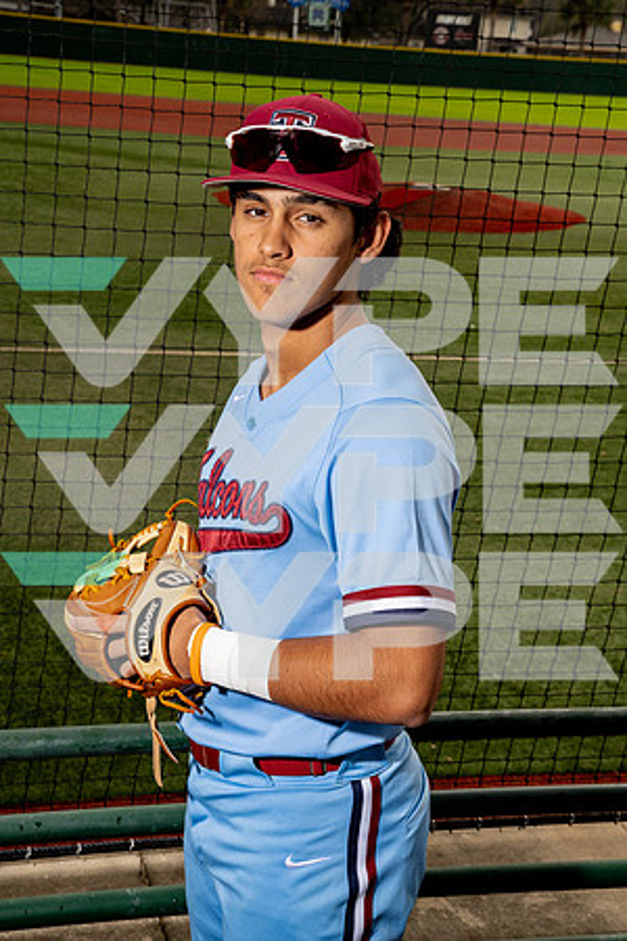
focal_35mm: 64
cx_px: 314
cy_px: 470
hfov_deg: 21.2
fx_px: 1672
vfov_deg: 31.4
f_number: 13
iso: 400
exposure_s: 1/250
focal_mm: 64
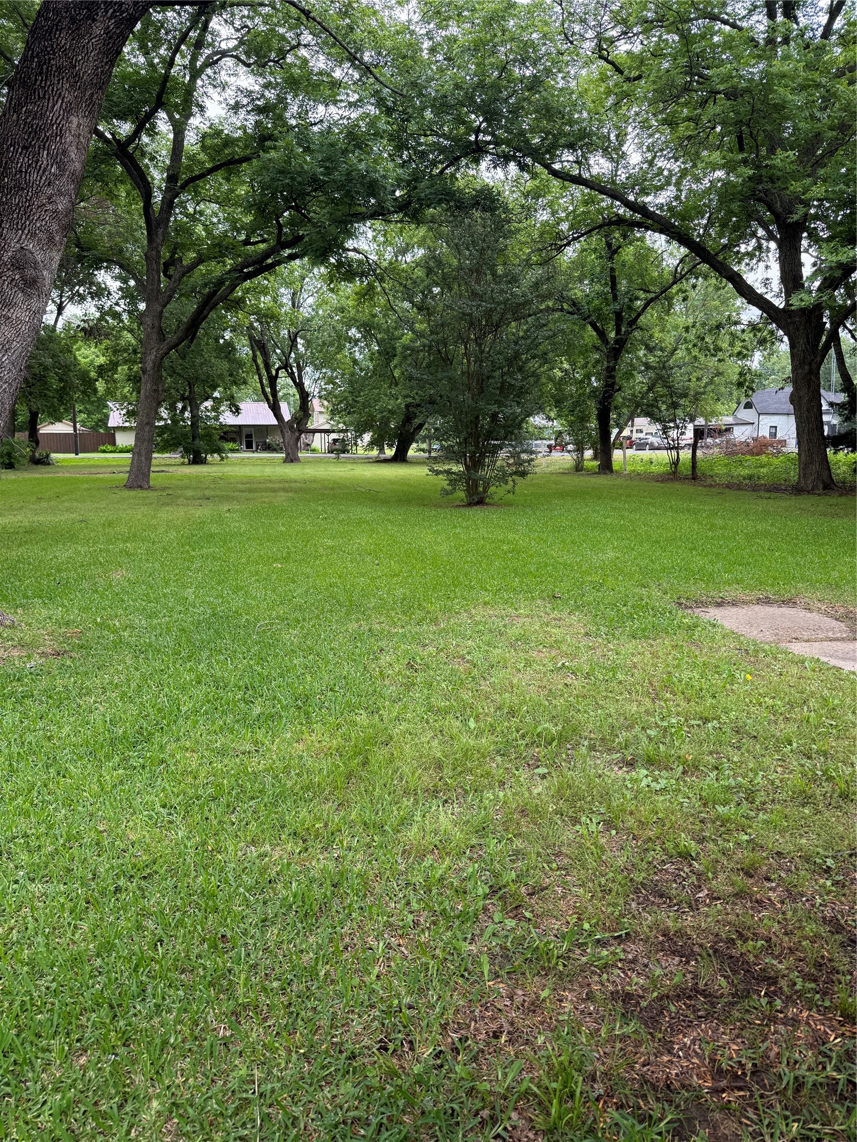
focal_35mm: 24
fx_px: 792
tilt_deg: -9.4
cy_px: 571
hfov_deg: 56.8
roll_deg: +0.7
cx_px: 428
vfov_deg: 71.6
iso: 100
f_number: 1.78
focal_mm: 6.76
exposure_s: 1/435
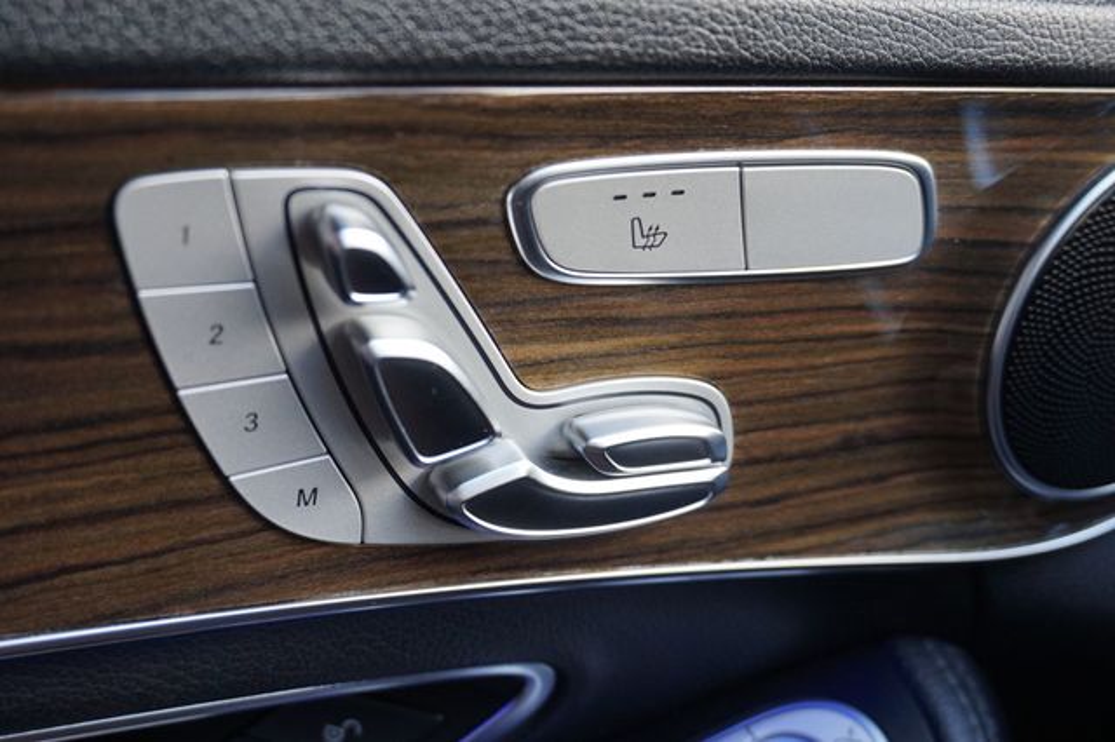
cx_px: 558
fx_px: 1114
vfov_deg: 36.8
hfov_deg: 53.2
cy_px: 371
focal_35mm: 36
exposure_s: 1/60
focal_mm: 24
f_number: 4.5
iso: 200
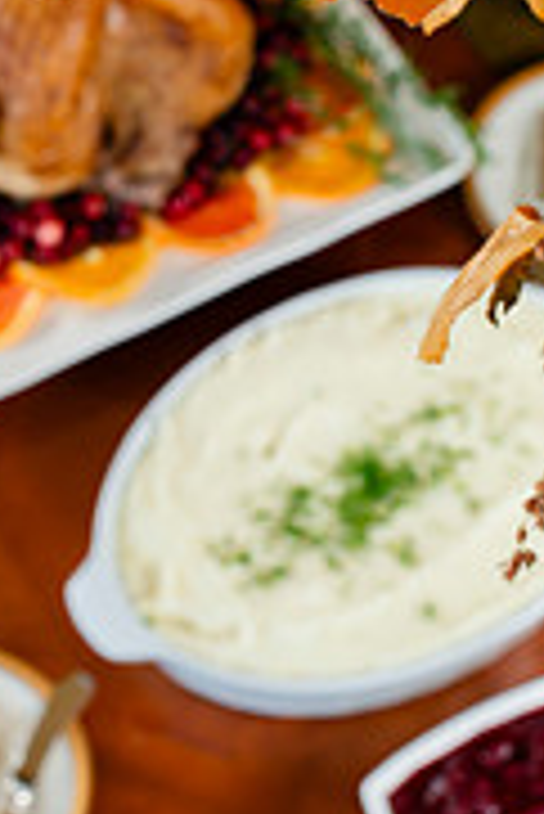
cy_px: 261
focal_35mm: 124
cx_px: 175
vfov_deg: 16.5
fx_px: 2805
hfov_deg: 11.1
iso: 250
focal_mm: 50
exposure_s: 1/60
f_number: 7.1
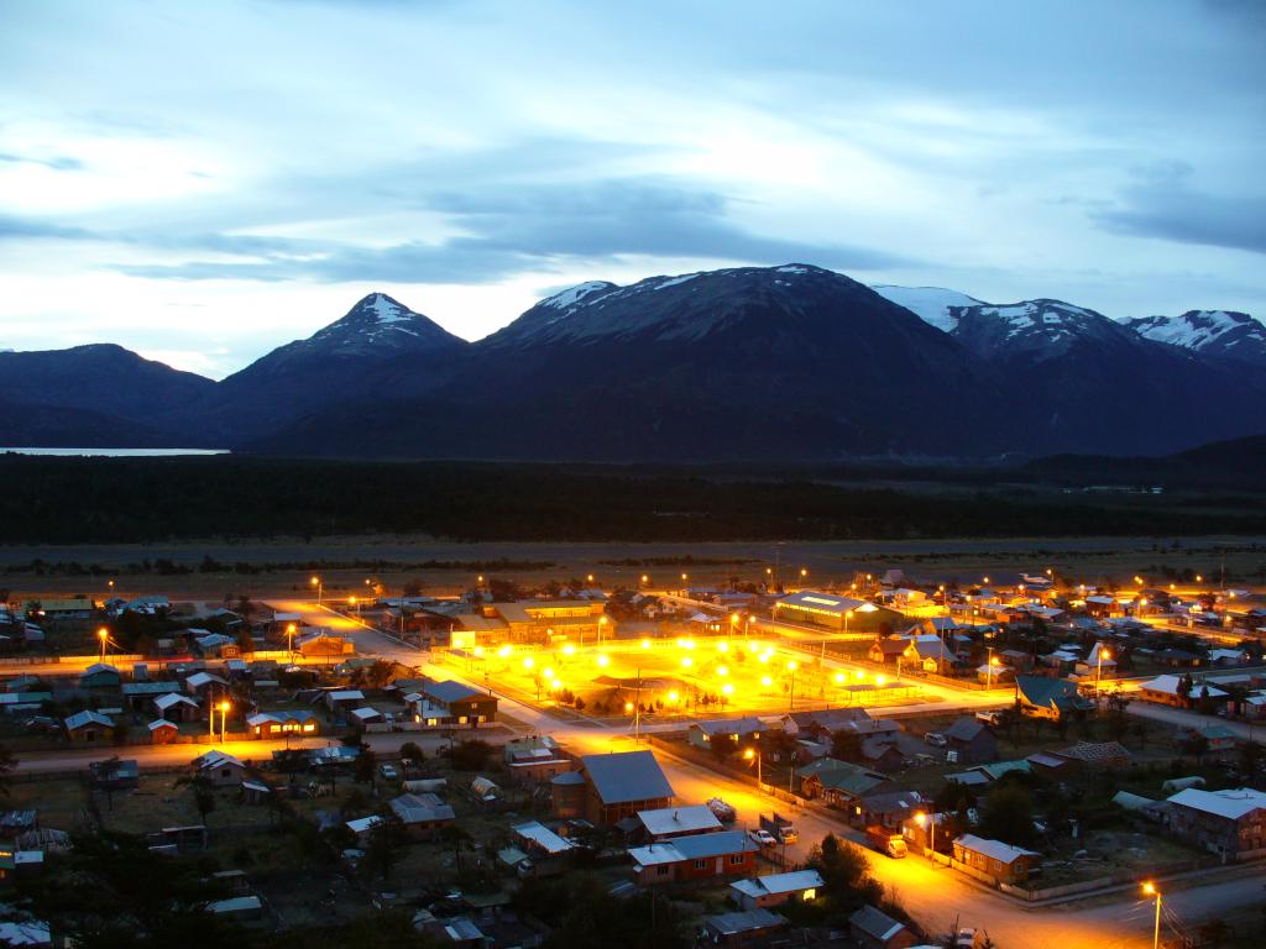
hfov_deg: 50.1
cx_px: 633
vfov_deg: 38.7
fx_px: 1353
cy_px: 474
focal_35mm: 37
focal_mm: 6.1
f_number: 2.8
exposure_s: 15
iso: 80
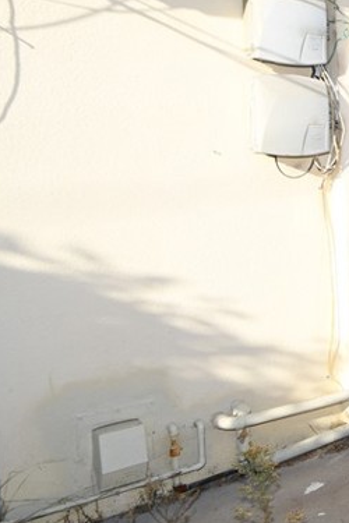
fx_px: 596
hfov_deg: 19.5
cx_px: 688
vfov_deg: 47.1
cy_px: 203
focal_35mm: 41
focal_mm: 10
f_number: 7.1
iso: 100
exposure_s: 1/200
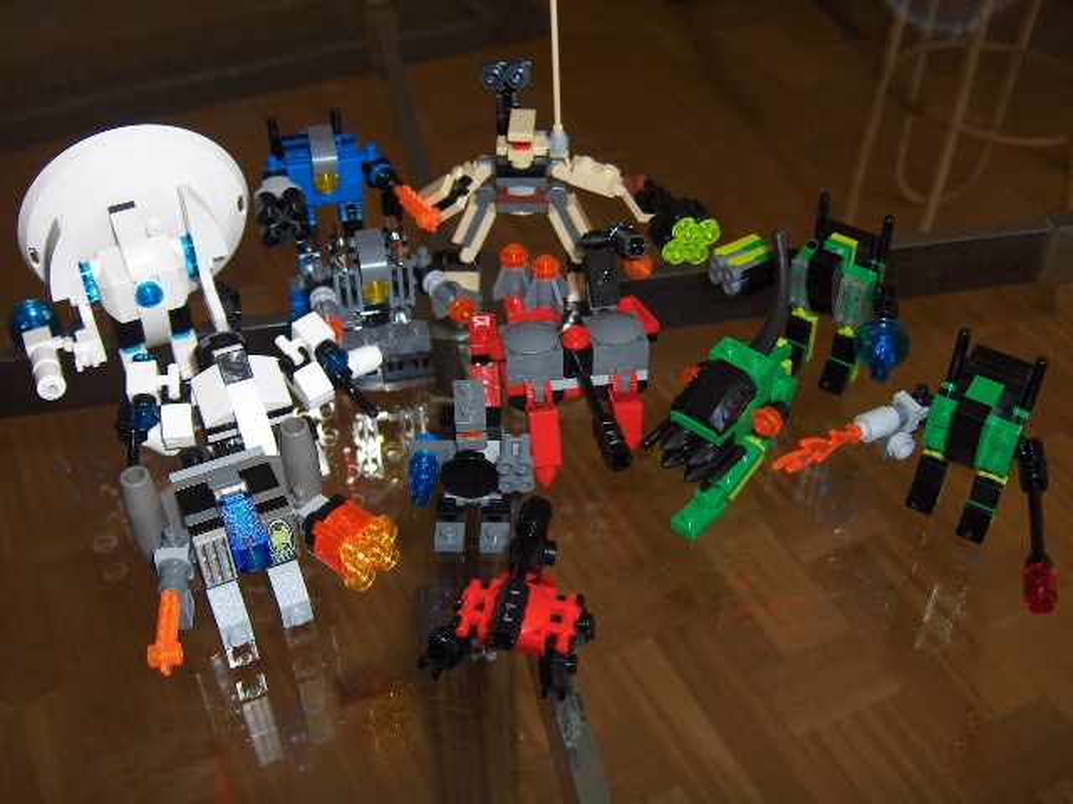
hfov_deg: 47.9
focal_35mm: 39
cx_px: 536
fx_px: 1209
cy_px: 402
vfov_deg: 36.8
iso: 100
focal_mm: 8
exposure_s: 1/60
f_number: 2.8
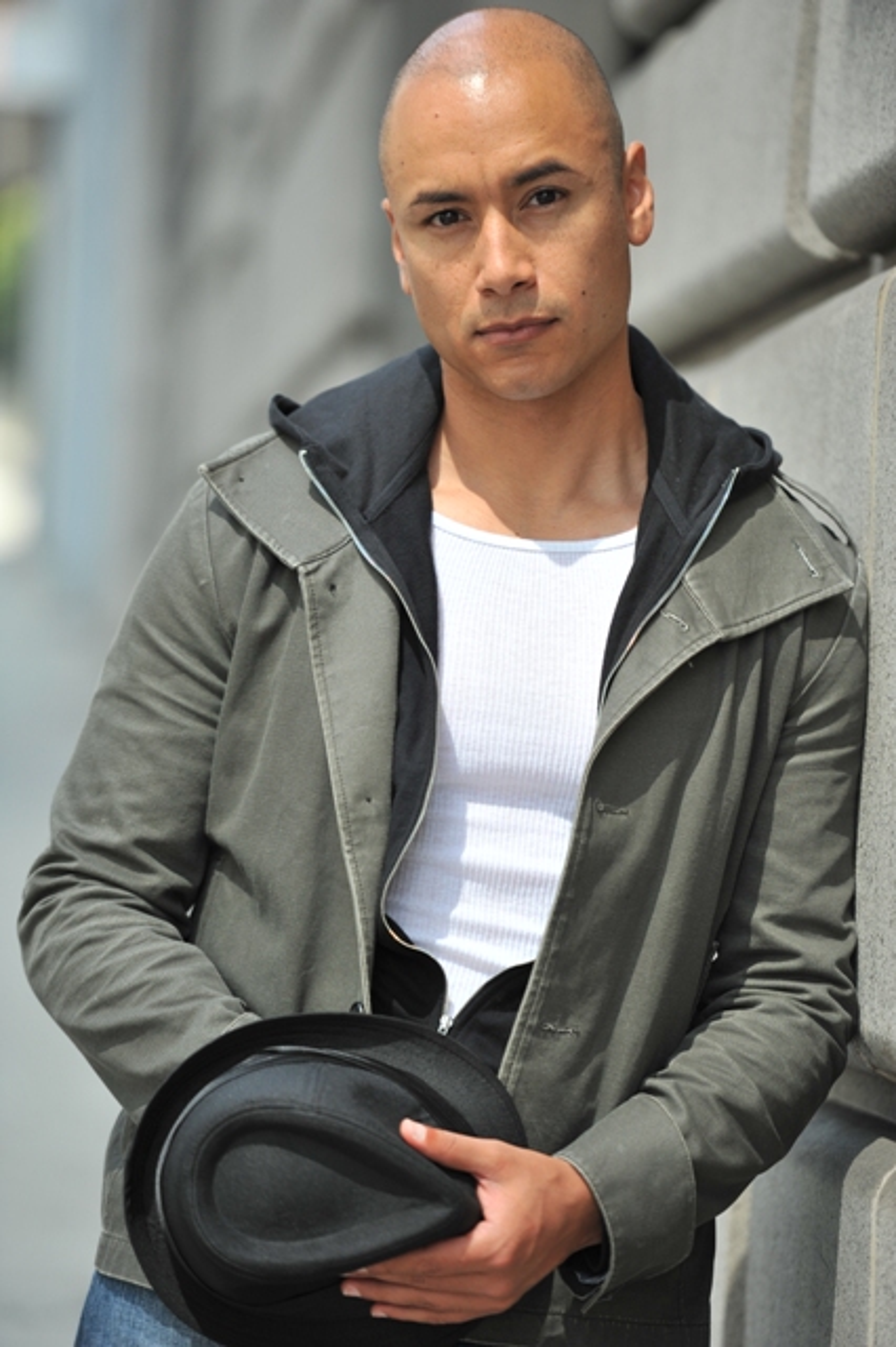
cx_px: 448
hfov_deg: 8.6
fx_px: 5979
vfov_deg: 12.8
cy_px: 674
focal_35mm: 160
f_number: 2.8
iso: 400
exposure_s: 1/1600
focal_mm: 160
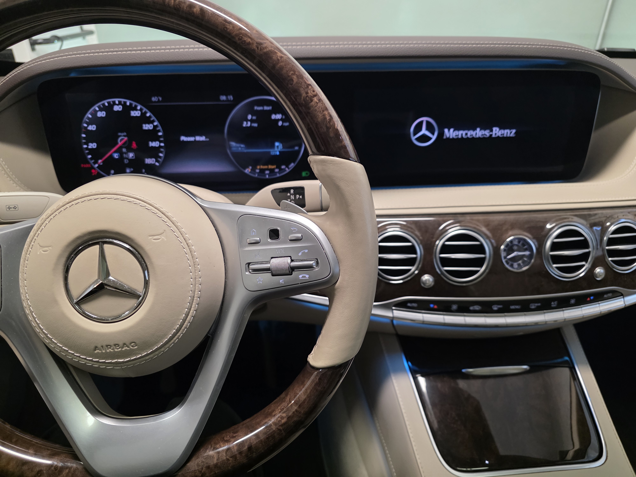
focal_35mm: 23
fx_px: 423
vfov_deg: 58.9
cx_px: 318
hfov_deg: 73.9
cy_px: 238
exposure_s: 1/120
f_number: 1.7
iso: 800
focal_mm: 6.3
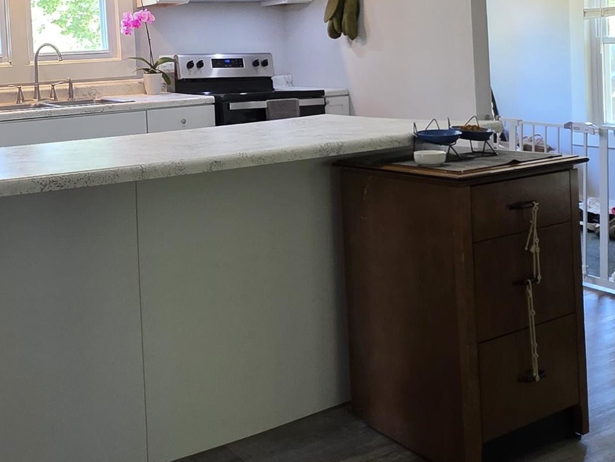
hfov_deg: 46.4
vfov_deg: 35.5
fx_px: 693
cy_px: 86
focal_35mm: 39
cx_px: 167
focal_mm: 2.2
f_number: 1.9
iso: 320
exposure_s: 1/60
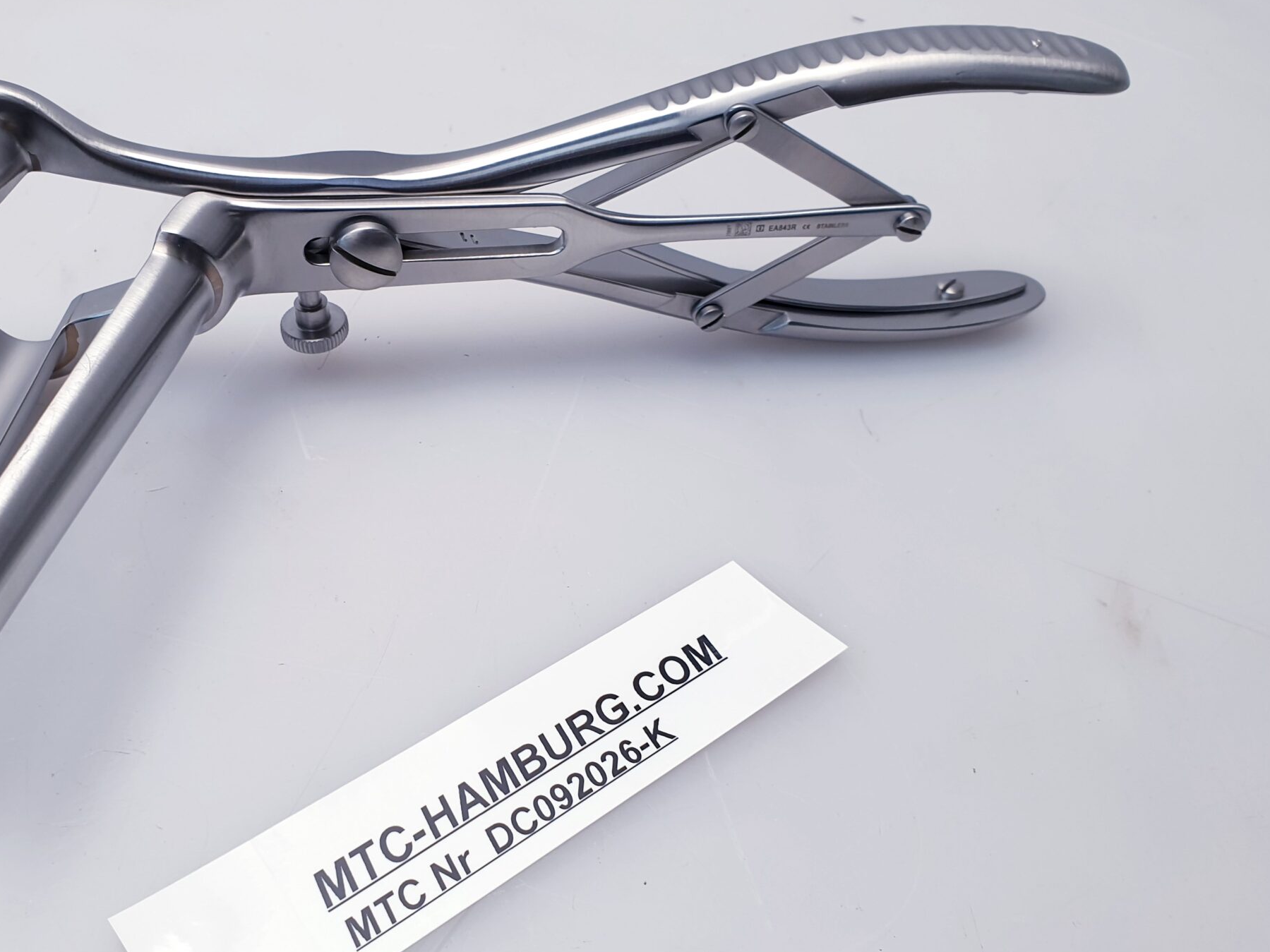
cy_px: 544
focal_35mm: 37
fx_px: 1357
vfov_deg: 38.6
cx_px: 449
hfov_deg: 49.5
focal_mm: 4.3
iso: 50
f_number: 2.4
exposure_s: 1/50
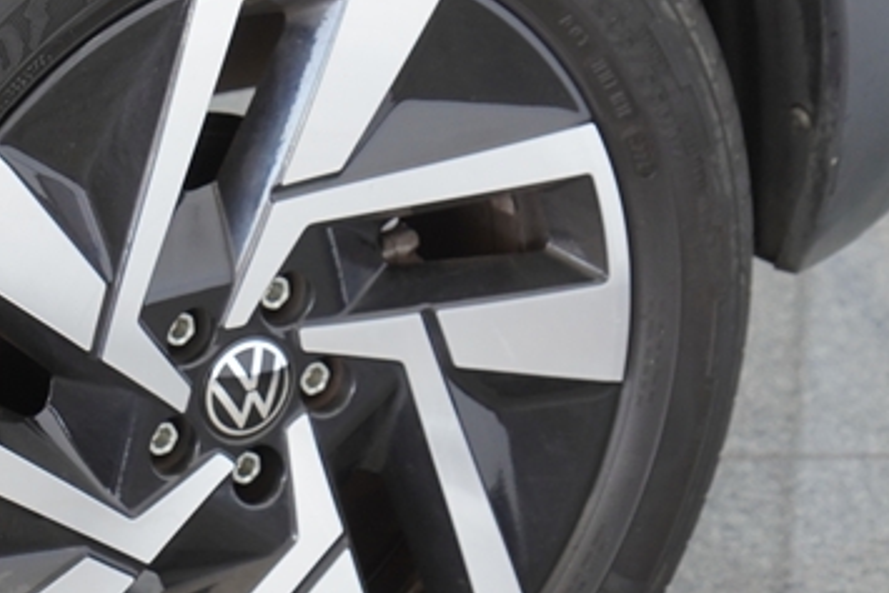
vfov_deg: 6.1
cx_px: 223
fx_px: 5558
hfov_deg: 9.1
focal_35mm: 225
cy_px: 302
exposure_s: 1/80
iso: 320
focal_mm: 52
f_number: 4
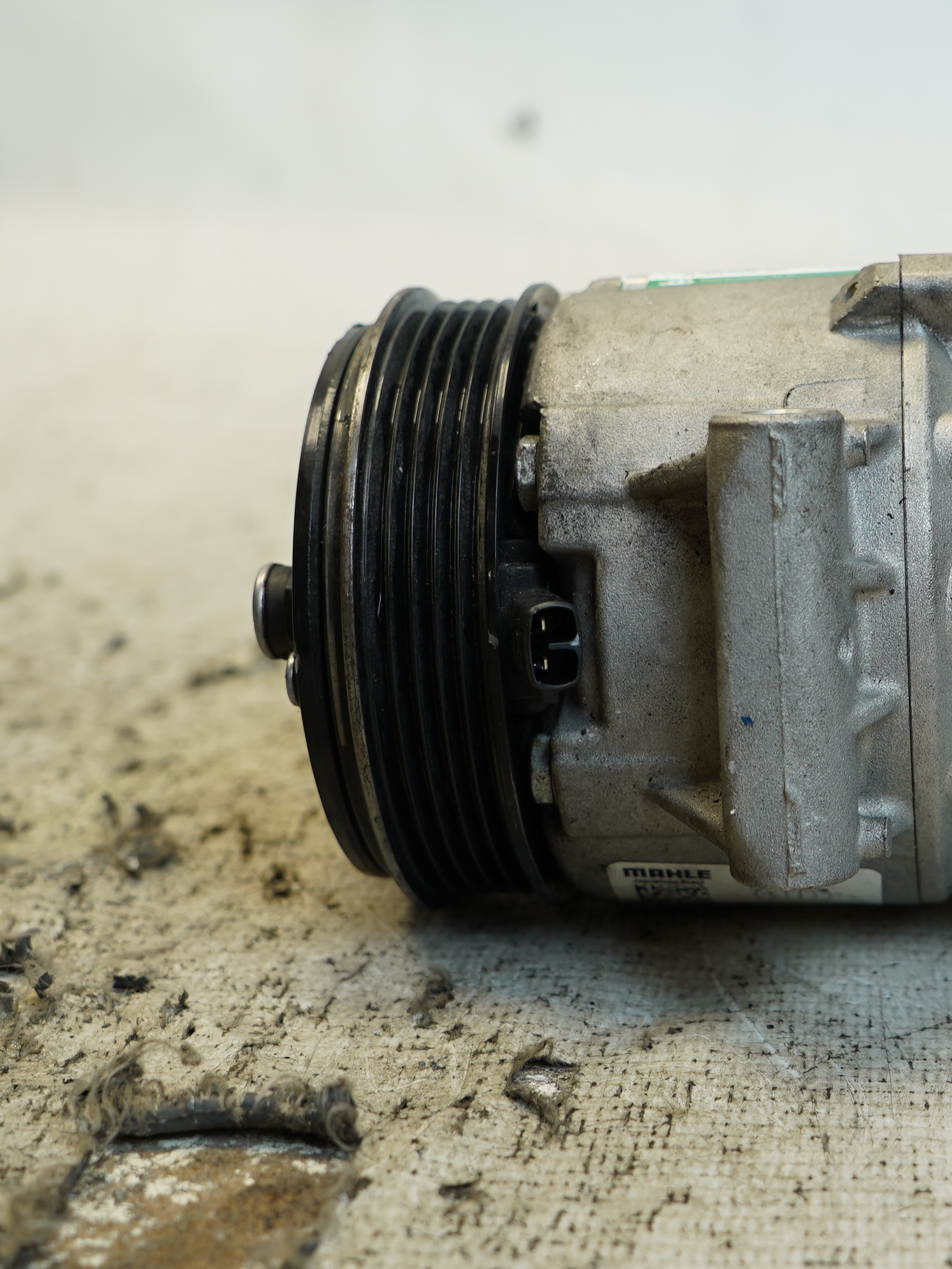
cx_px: 921
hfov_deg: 24.3
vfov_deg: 33.2
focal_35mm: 58
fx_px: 2127
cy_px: 633
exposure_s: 1/60
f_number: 4
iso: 200
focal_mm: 27
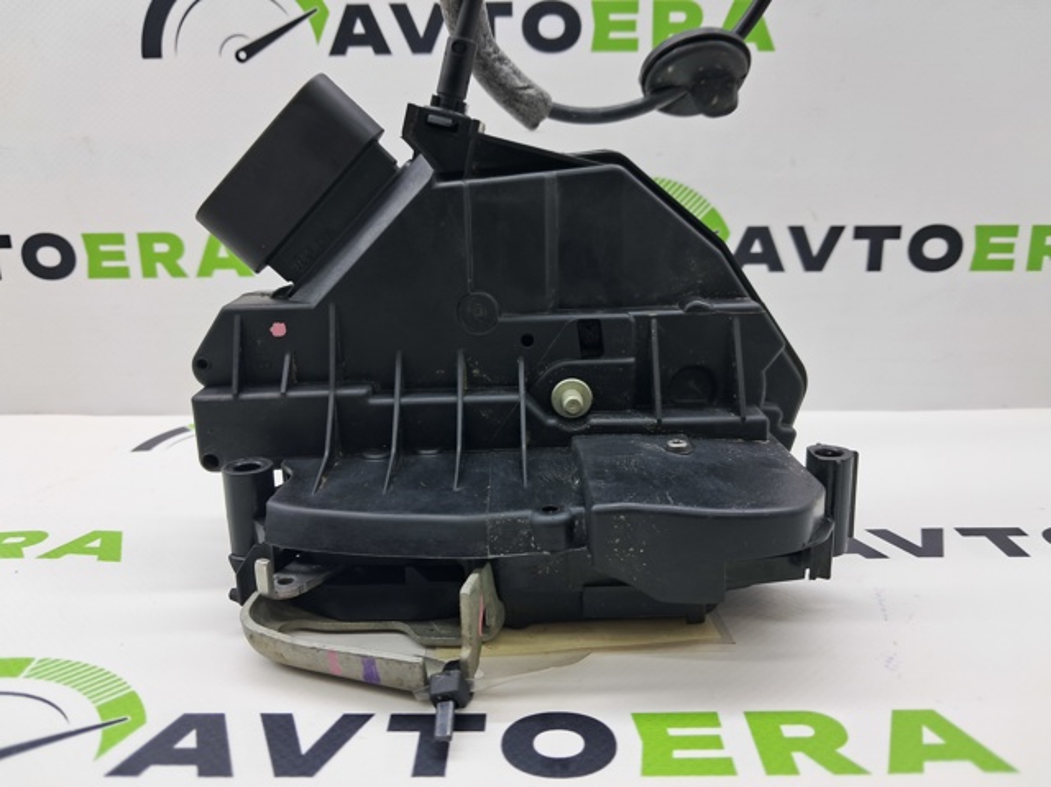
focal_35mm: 27
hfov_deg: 65.4
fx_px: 819
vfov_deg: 51.3
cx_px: 526
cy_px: 394
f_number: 1.8
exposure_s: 1/50
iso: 50
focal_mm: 4
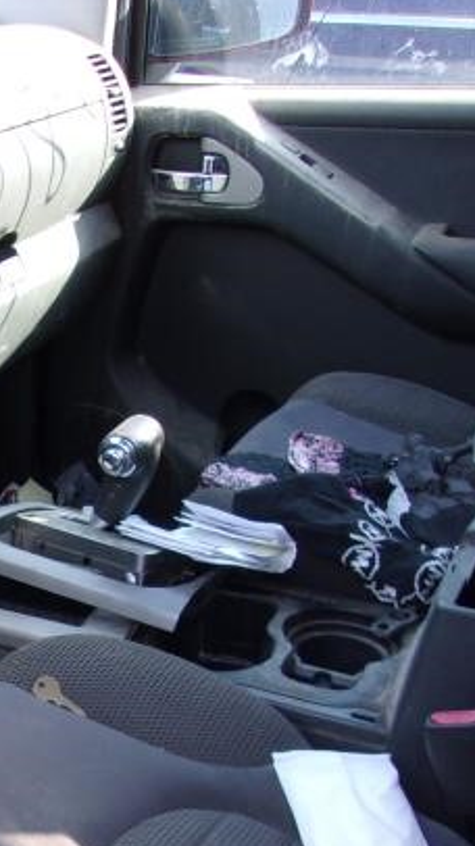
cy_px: 615
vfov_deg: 35.4
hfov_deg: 19.8
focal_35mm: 58
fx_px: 1300
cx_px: -52
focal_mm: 4.9
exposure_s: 1/38
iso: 80
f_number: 3
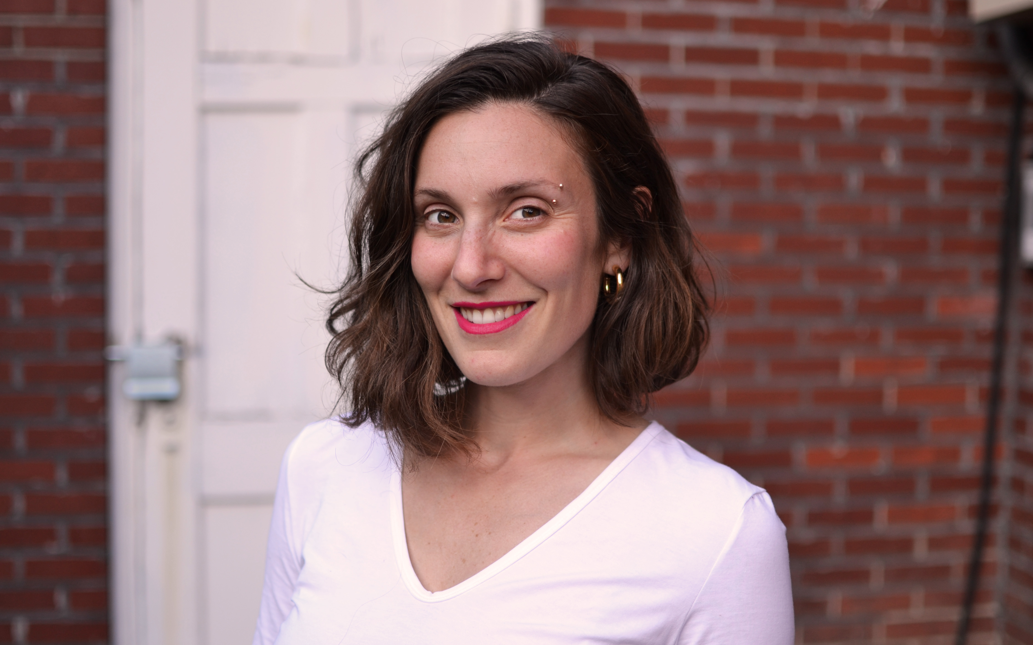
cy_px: 319
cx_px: 521
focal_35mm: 55
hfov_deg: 37.2
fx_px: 1535
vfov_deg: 23.8
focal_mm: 35
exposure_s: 1/320
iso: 100
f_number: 2
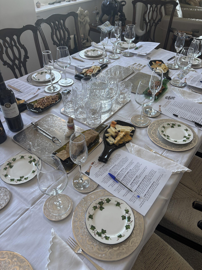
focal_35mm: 26
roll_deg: -1.5
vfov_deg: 67.3
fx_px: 202
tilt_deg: -40.6
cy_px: 135
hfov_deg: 53.1
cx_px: 101
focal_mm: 5.96
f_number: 1.6
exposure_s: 1/121
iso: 50
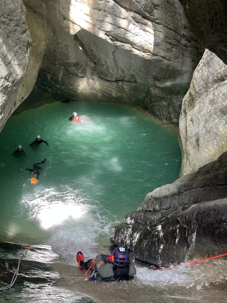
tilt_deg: -25.3
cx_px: 114
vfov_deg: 39.7
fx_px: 420
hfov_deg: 30.3
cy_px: 152
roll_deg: -5.1
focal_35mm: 48
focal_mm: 6.86
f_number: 1.78
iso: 125
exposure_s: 1/60
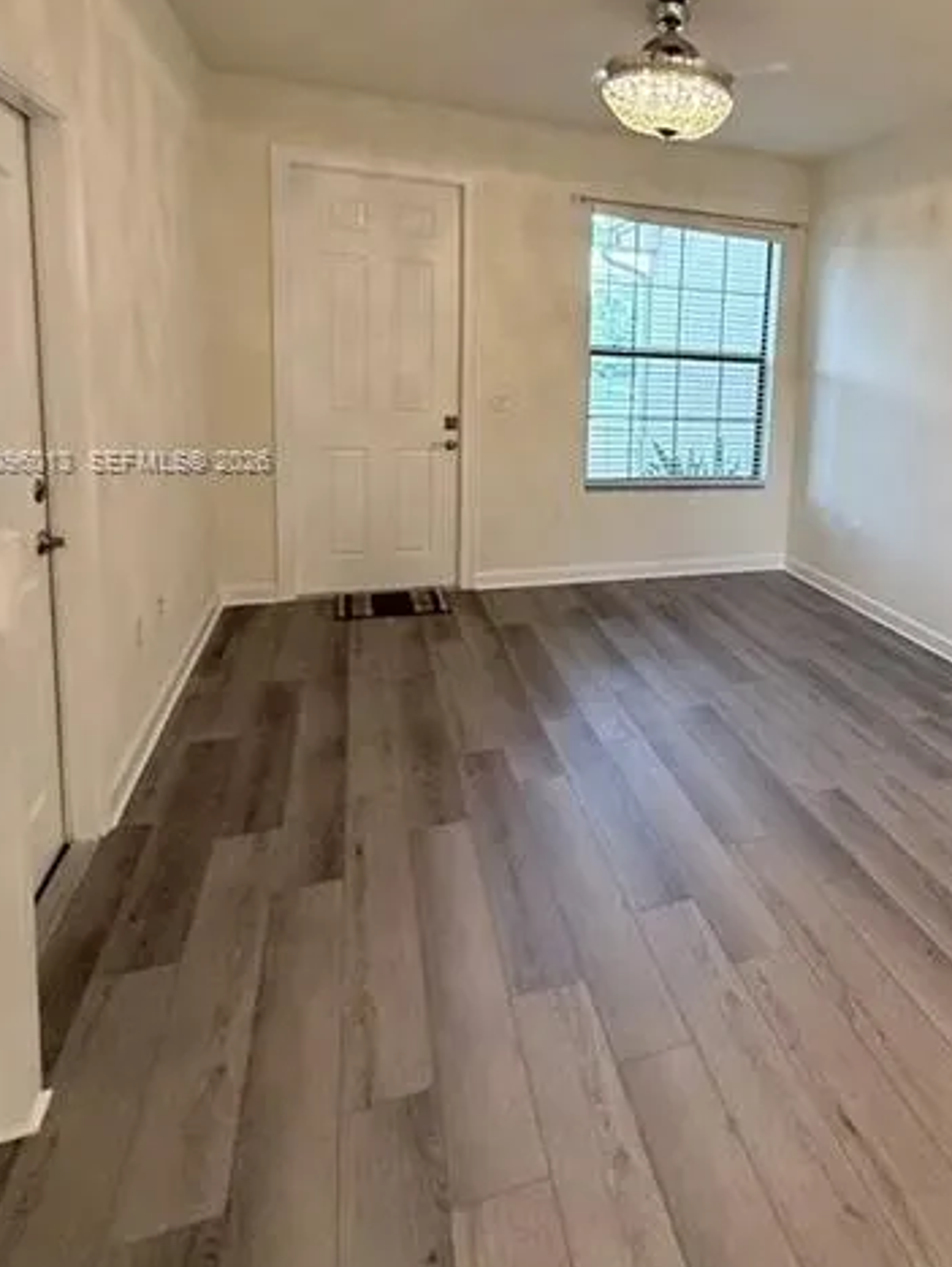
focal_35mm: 23
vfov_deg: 72.5
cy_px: 464
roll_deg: -3.9
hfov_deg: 55.9
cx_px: 721
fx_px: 842
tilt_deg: -7.2
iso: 400
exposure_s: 1/120
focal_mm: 2.22
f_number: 2.2
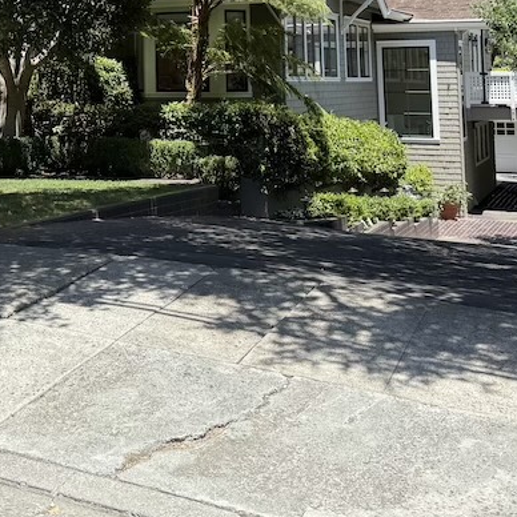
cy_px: 8
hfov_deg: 29.7
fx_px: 946
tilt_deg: +7.2
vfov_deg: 28.8
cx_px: 85
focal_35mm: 56
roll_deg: +0.6
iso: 80
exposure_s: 1/1437
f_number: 1.78
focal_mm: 6.76
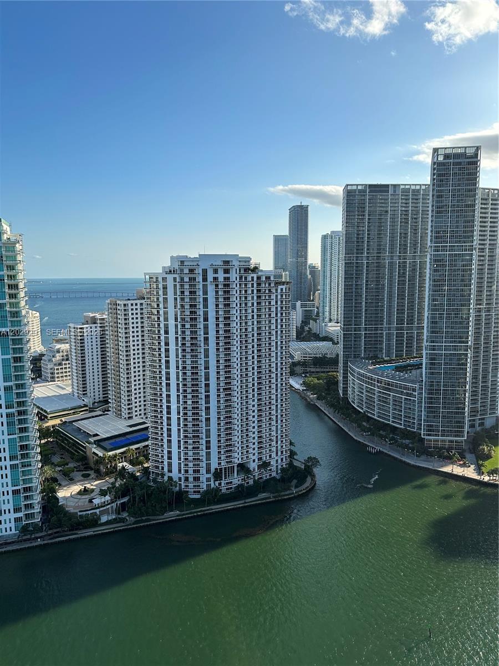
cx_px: 250
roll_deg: +0.8
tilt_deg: -6.6
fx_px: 461
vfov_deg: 71.6
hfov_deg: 56.8
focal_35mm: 24
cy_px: 333
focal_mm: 6.86
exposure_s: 1/4016
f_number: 1.78
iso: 80
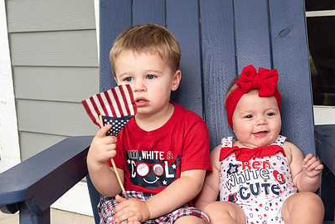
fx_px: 596
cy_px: 129
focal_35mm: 64
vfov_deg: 21.3
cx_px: 138
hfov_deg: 31.3
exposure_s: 1/100
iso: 400
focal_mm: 34
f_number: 5.6
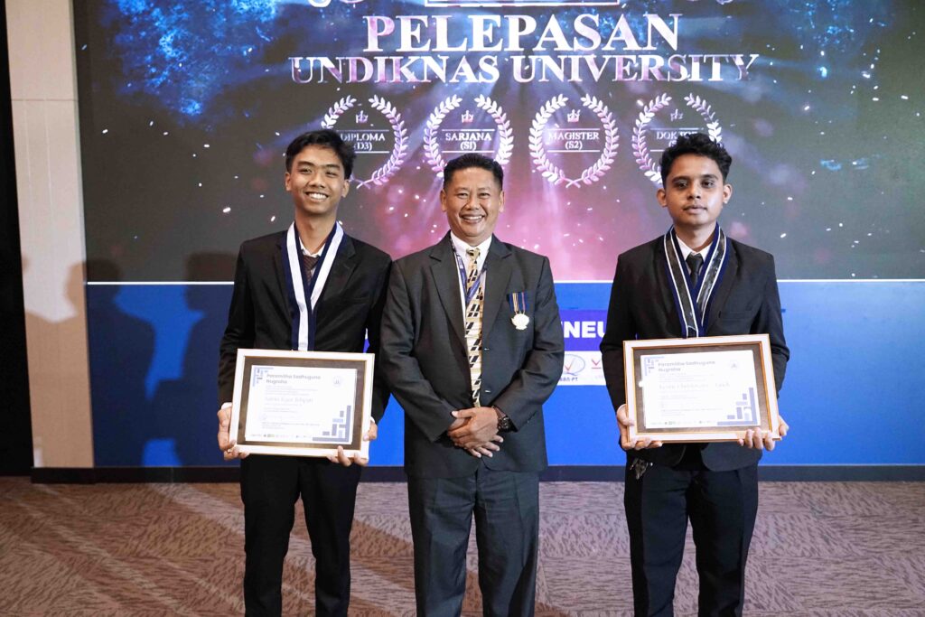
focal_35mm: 29
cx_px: 462
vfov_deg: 45.0
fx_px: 745
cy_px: 308
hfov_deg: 63.7
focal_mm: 29
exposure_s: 1/125
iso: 5000
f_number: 4
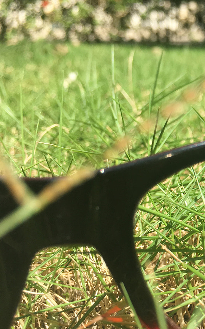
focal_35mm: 57
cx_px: 280
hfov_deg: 20.4
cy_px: 176
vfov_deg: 35.7
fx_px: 510
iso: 25
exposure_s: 1/754
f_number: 2.2
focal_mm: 4.15
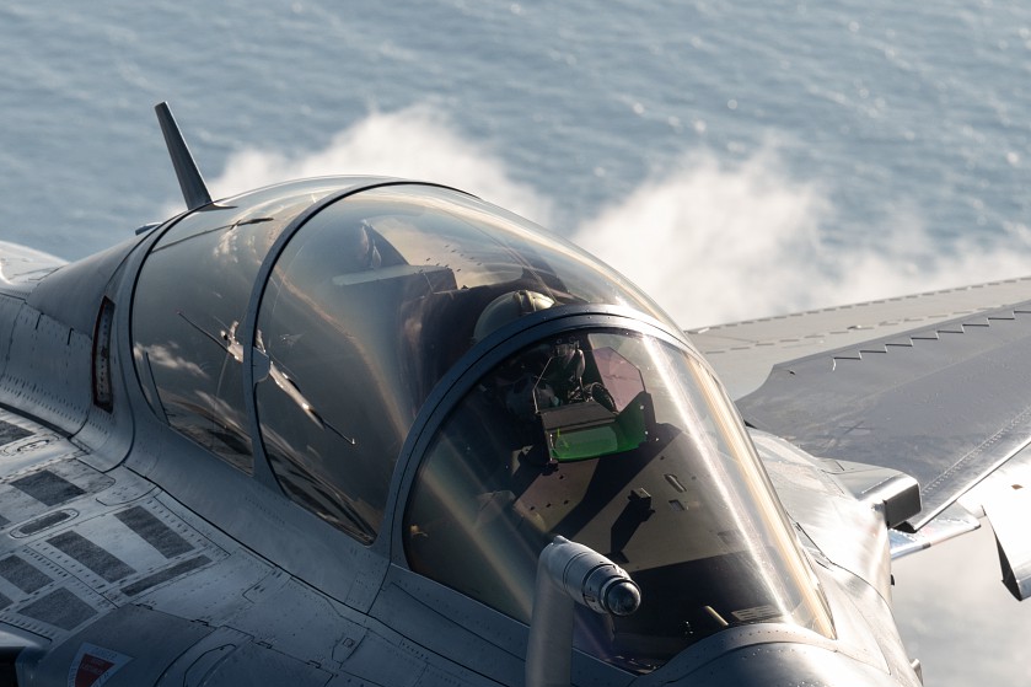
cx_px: 570
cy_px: 613
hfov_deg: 4.3
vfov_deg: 2.9
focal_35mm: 477
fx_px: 13657
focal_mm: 200
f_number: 9
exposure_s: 1/500
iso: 160
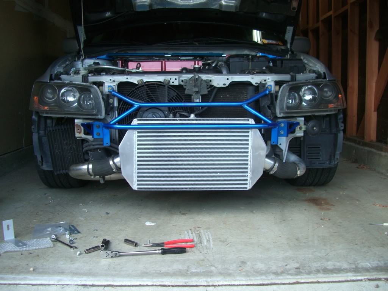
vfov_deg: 37.7
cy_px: 146
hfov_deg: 49.0
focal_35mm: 38
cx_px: 194
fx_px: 426
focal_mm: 7.9
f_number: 2.8
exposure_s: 1/80
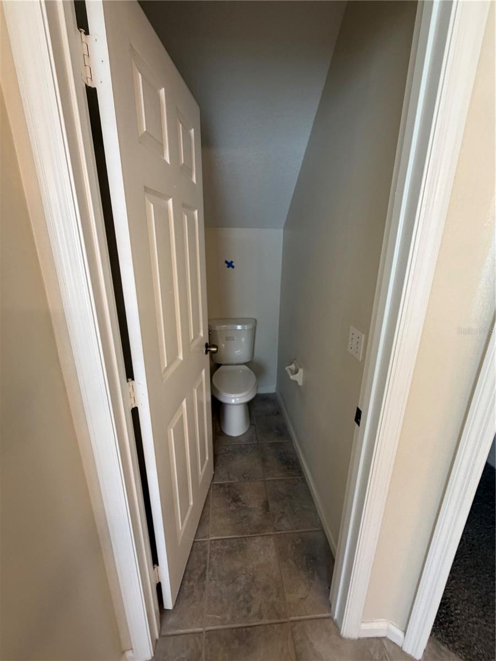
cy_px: 330
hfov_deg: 85.7
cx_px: 248
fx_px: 267
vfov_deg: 102.1
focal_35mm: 14
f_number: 2.2
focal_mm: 2.22
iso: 250
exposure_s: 1/120
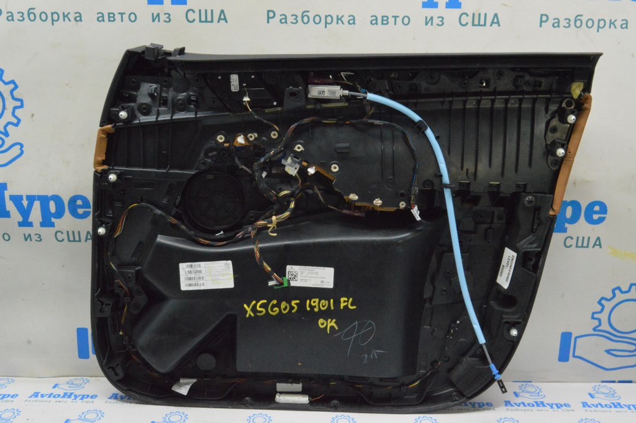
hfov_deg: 55.1
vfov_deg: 38.3
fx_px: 609
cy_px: 212
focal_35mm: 34
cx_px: 318
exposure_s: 1/20
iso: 6400
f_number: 20
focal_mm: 23
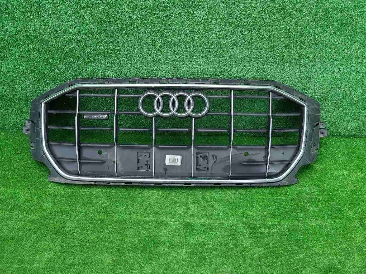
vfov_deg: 51.3
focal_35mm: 27
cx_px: 181
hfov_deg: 65.3
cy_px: 134
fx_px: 285
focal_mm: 5.4
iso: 188
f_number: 1.8
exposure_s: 1/50
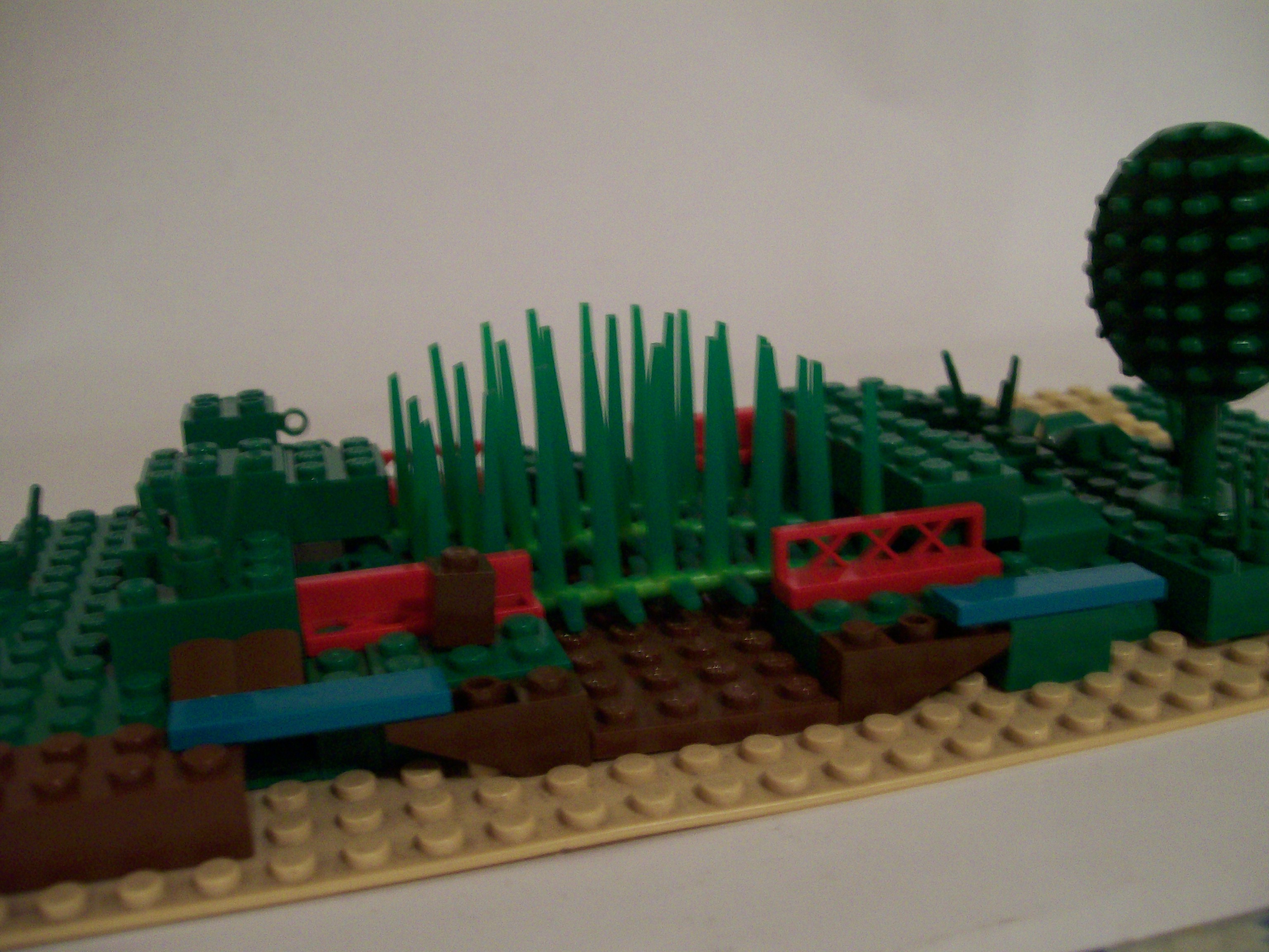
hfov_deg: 51.4
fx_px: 1320
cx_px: 634
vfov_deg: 39.7
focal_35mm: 36
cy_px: 476
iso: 160
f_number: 2.7
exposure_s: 1/8
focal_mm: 6
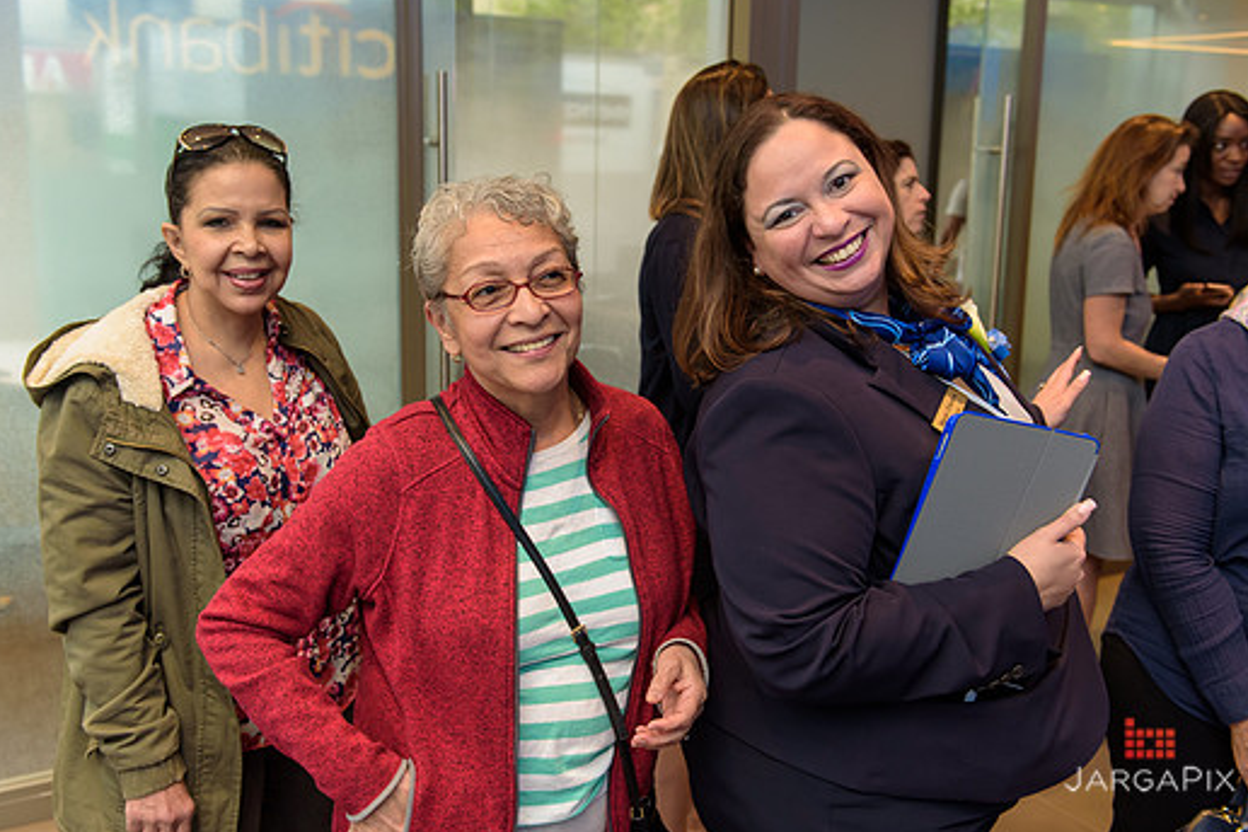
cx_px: 595
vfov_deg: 36.8
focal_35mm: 36
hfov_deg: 53.1
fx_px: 1248
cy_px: 376
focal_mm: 32
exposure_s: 1/250
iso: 1000
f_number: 3.2
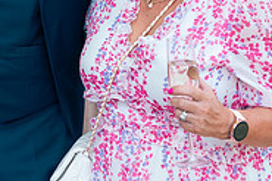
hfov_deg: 15.3
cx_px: 3
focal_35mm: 132
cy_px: -43
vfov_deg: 10.2
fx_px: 996
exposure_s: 1/200
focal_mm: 42
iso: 100
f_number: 5
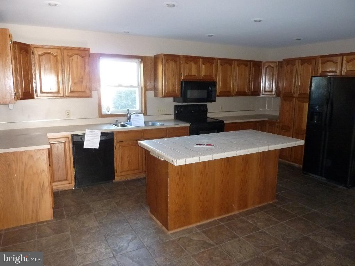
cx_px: 178
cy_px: 133
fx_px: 256
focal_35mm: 25
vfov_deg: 54.9
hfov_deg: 69.4
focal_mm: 4.1
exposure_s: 1/30
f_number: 3.3
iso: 400
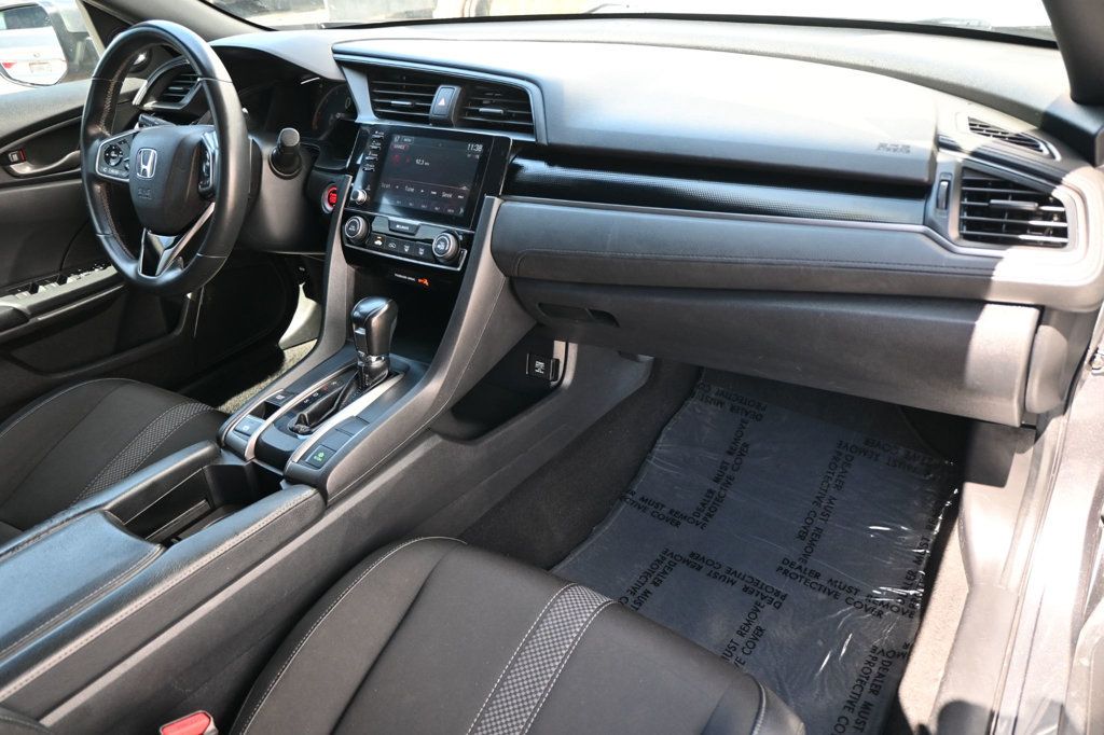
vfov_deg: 50.4
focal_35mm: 26
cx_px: 552
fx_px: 782
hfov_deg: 70.5
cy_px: 368
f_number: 3.5
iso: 640
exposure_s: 1/125
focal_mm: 17
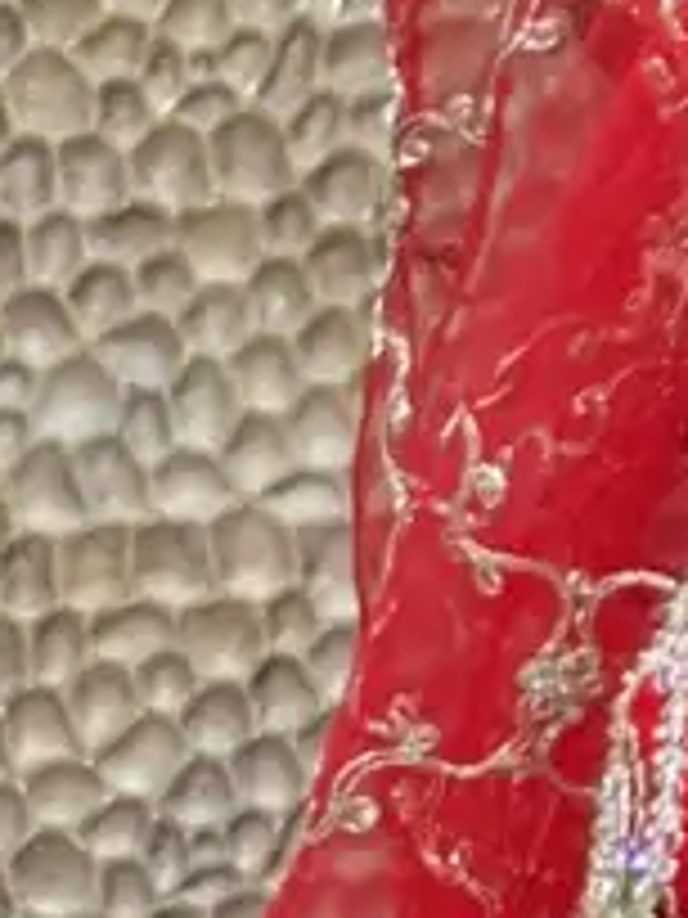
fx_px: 9964
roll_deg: +0.0
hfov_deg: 3.9
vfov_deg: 5.2
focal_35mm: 376
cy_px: -626
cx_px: 1772
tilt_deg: +3.9
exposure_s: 1/50
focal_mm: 6.86
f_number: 1.78
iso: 80
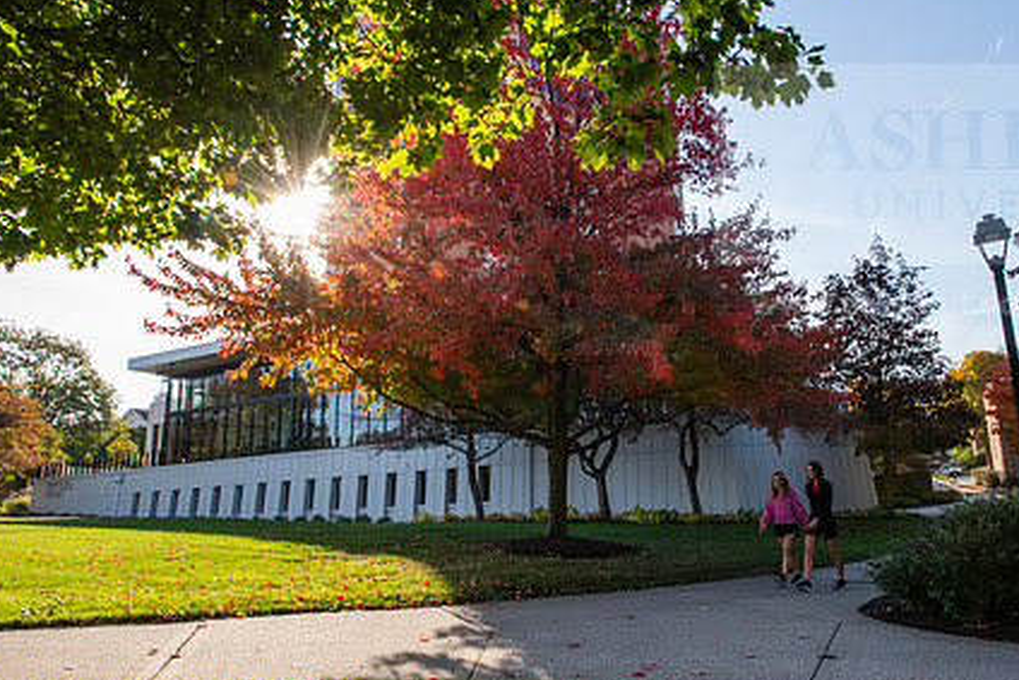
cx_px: 642
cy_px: 354
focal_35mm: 26
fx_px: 736
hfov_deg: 68.2
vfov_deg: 49.6
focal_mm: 19
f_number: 18
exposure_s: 1/125
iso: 800
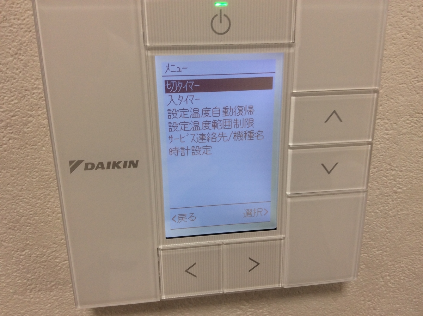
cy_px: 158
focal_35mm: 32
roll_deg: +0.1
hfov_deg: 56.9
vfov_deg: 44.0
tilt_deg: -18.9
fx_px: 390
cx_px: 212
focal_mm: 3.3
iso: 32
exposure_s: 1/30
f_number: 2.4
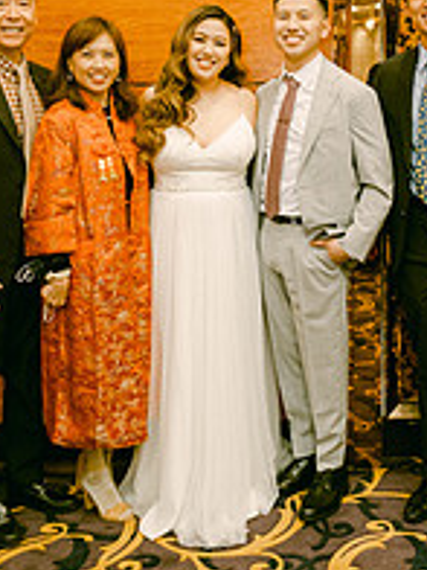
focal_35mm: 53
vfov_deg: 35.3
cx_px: 299
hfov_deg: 27.3
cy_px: 137
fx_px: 872
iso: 800
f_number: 2.8
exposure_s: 1/125
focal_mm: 16
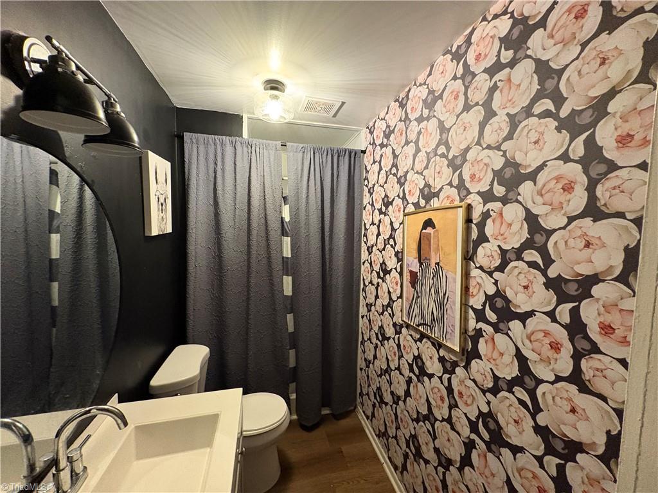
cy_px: 246
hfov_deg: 102.1
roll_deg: -0.8
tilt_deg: -3.6
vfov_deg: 85.7
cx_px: 329
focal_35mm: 14
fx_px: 266
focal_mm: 2.22
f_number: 2.2
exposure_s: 1/60
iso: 800
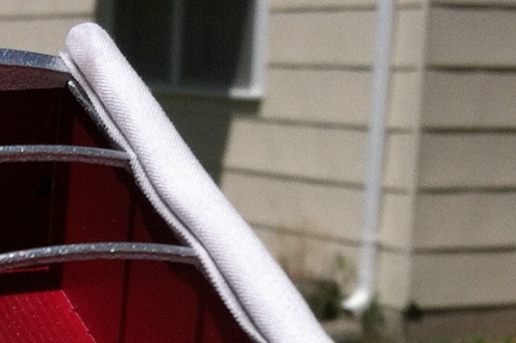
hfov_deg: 14.9
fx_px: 1934
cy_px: 593
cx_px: -24
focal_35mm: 135
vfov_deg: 9.7
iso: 80
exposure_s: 1/4286
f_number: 2.8
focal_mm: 3.85
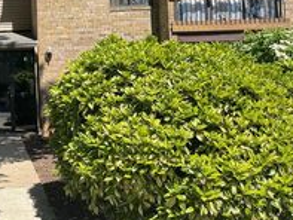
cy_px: 44
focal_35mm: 61
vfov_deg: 23.7
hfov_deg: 28.8
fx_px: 517
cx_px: -25
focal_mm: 6.76
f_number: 1.78
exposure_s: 1/2174
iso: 80
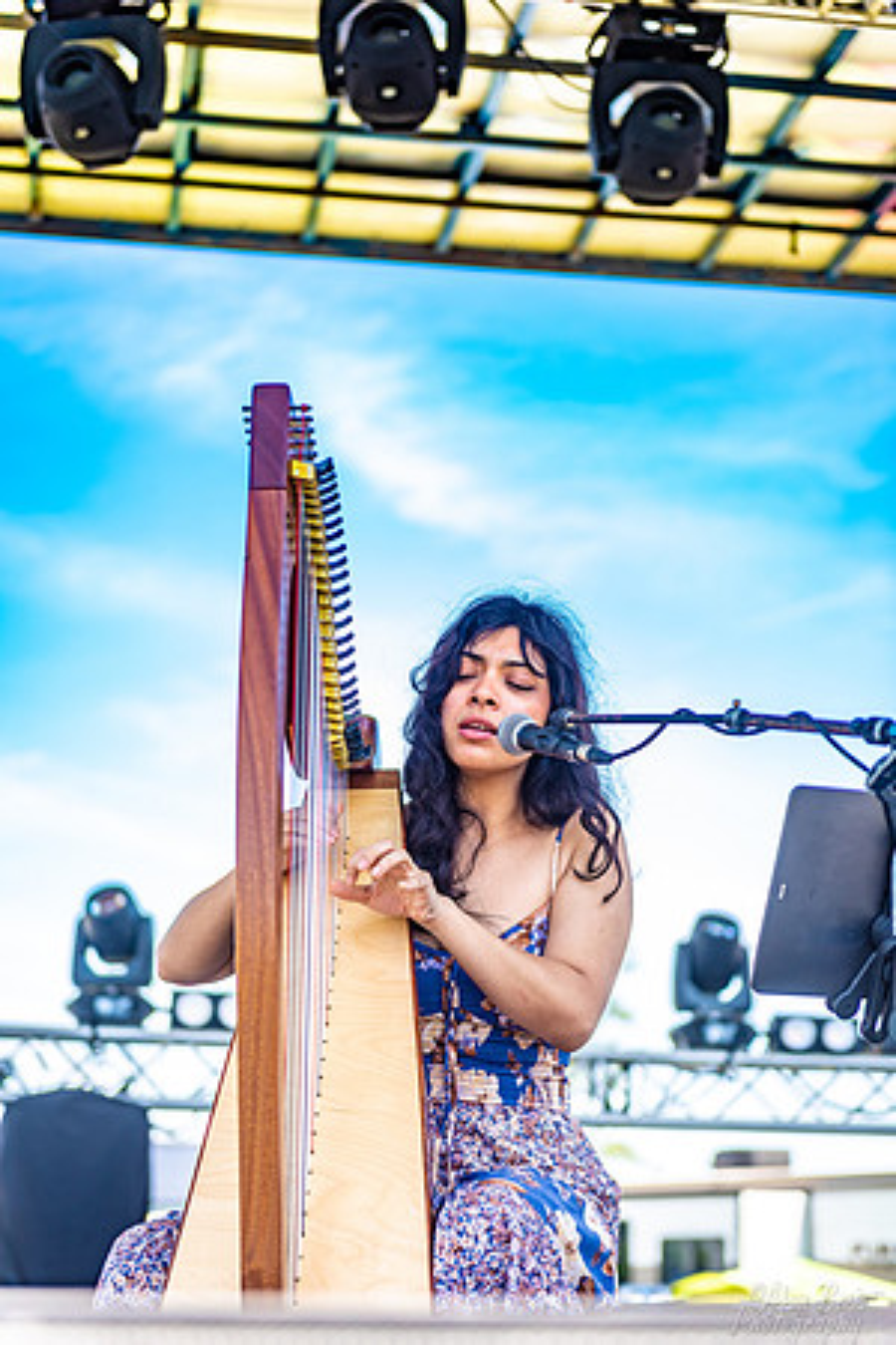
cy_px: 672
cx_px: 448
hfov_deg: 19.5
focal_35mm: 70
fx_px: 2613
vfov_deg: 28.8
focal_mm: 70
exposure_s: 1/320
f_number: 2.8
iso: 100
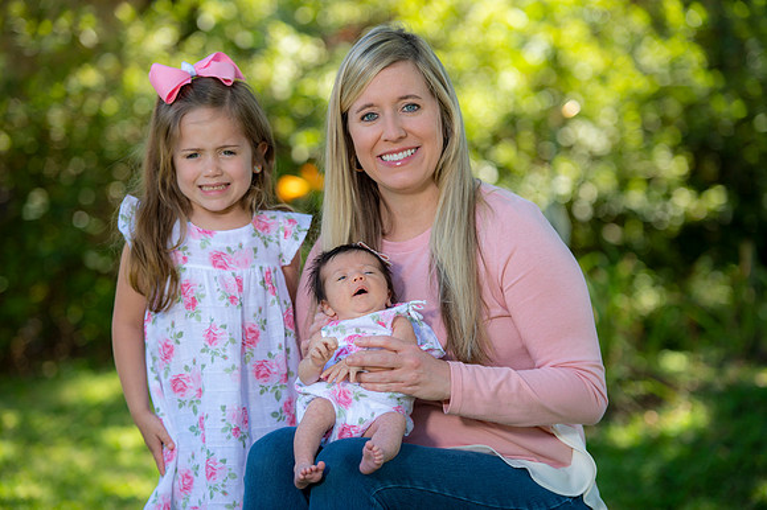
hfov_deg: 16.8
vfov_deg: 11.2
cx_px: 384
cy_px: 255
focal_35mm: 122
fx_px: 2598
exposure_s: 1/250
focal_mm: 122
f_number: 2.8
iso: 100
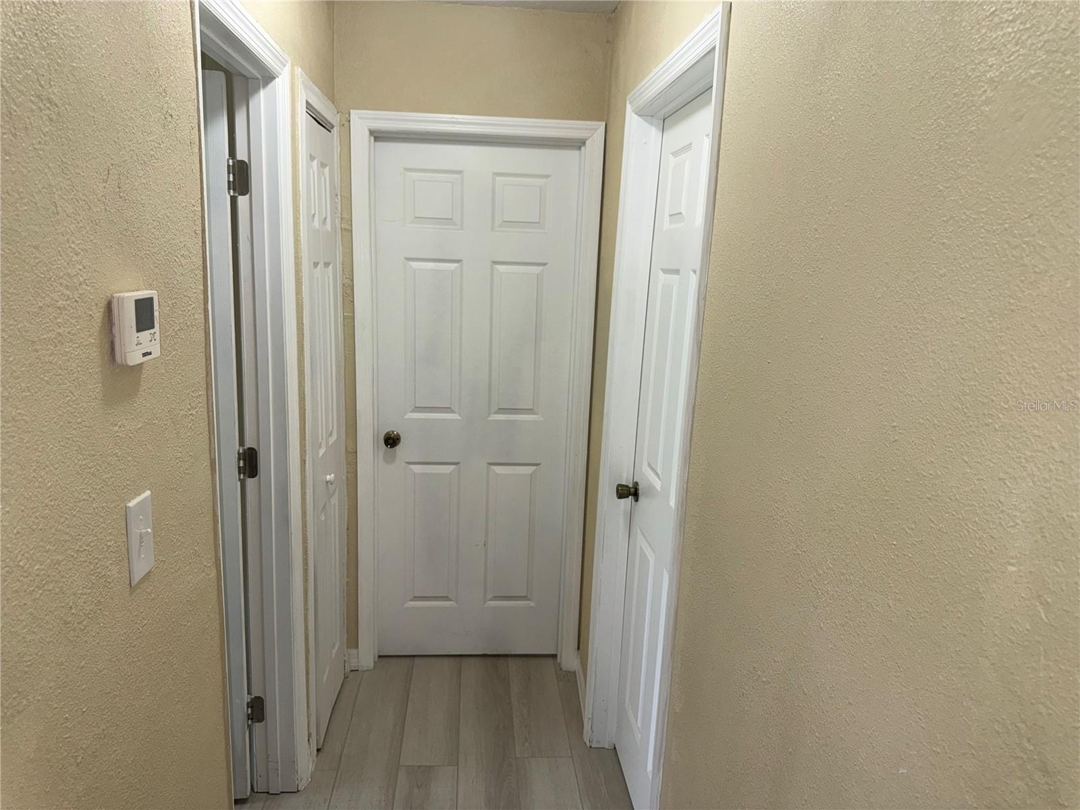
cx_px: 540
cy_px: 405
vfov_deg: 56.8
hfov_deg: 71.6
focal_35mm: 24
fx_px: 749
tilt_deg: -11.0
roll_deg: -2.8
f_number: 1.78
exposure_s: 1/120
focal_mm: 6.76
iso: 64
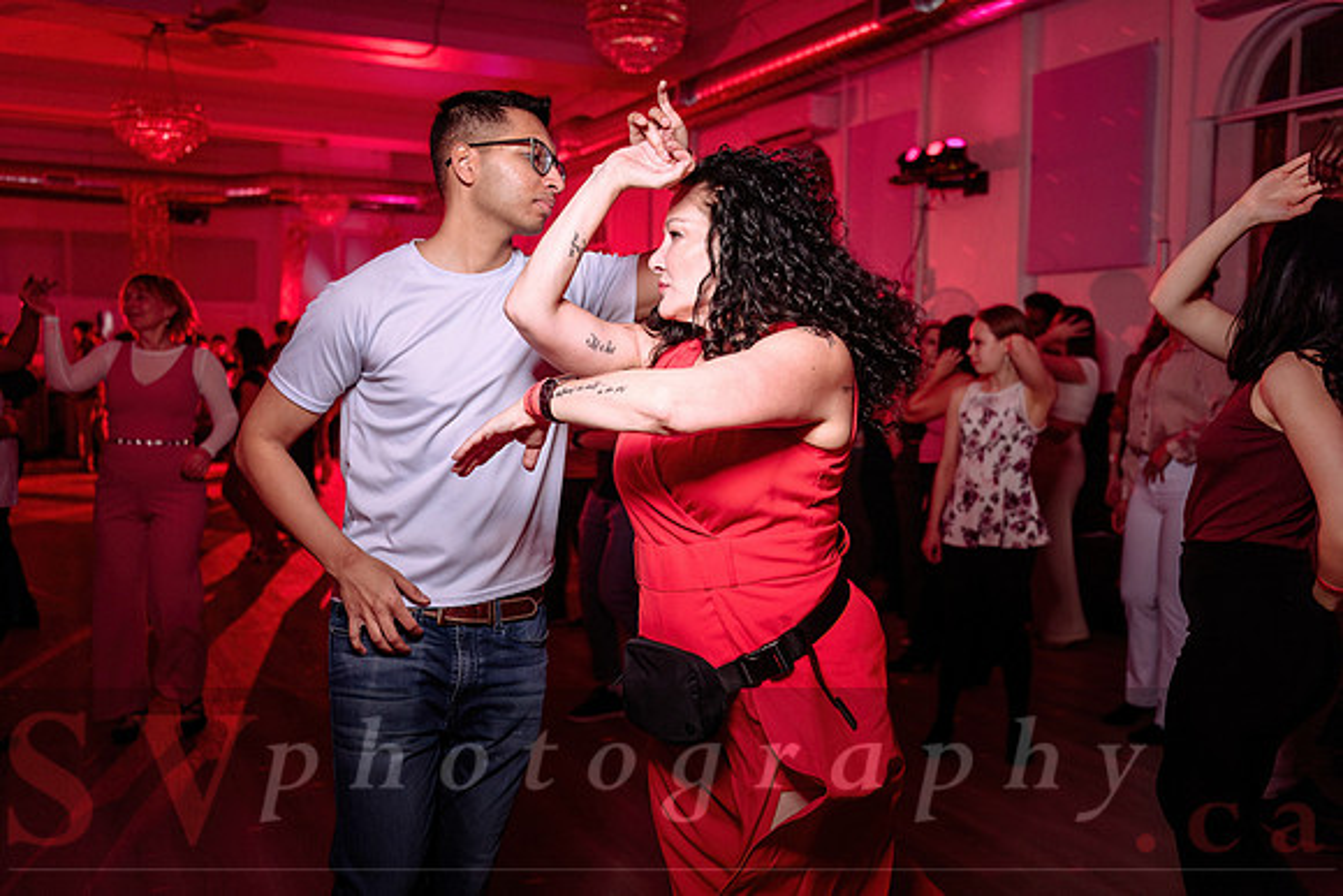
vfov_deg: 38.9
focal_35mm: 34
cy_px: 448
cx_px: 672
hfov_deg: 55.8
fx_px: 1269
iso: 800
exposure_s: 1/50
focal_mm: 34
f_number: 2.8
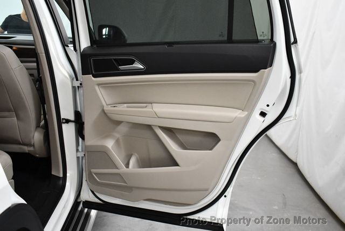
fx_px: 345
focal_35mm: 36
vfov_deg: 36.9
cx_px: 172
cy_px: 116
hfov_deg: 53.1
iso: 1600
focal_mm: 18
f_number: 3.5
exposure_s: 1/125
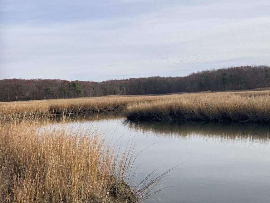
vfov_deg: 37.6
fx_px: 296
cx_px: 172
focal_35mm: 38
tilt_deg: -3.6
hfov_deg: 48.4
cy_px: 117
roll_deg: +2.0
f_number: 1.8
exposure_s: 1/1230
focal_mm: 3.99
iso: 20
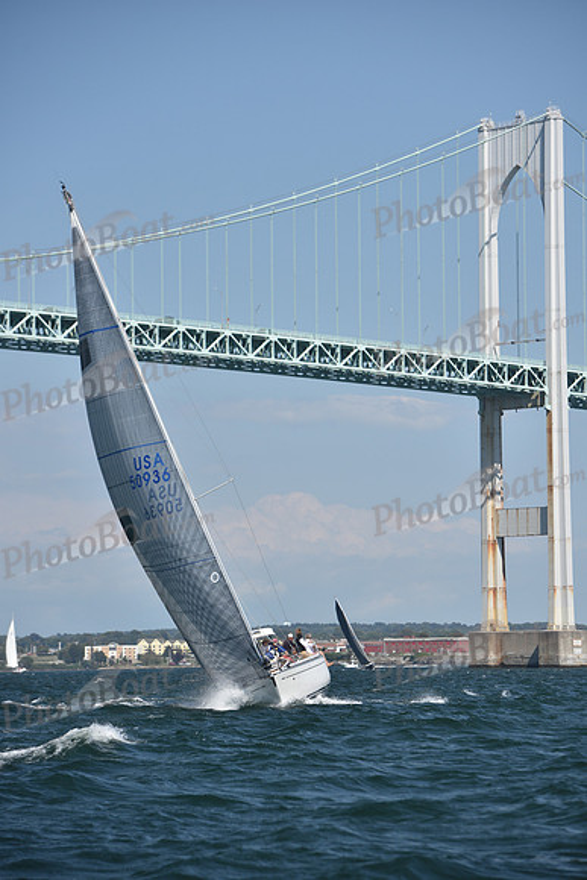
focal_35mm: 150
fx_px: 3666
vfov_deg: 13.7
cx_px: 294
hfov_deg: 9.2
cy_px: 440
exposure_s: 1/1000
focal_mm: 150
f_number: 5.6
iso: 250
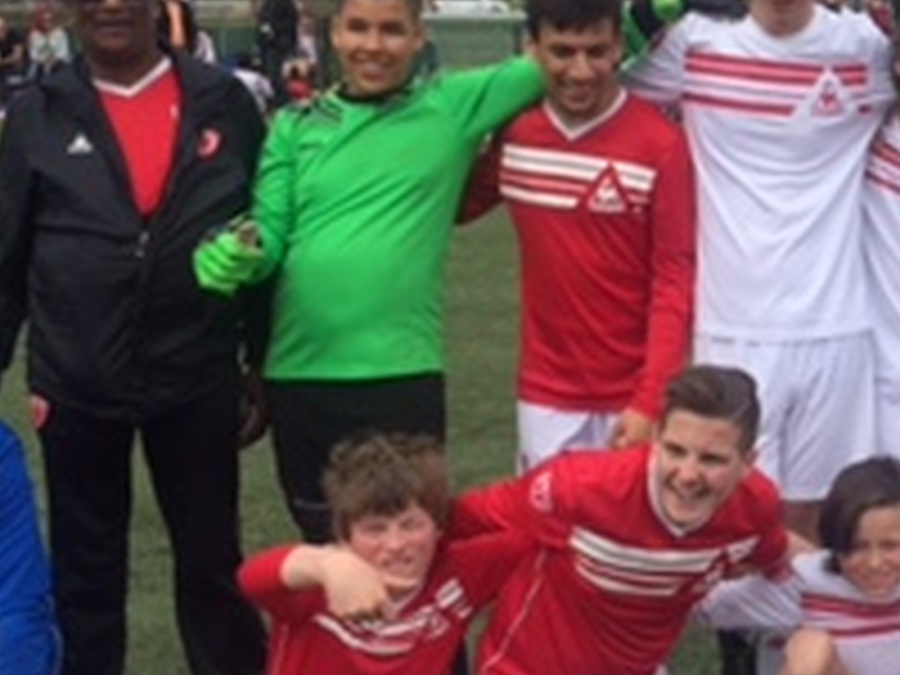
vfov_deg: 15.8
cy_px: 189
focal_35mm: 93
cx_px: 1053
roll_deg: -0.4
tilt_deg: -5.4
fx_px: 2418
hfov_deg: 19.9
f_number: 2.2
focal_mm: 4.15
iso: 32
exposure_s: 1/1582
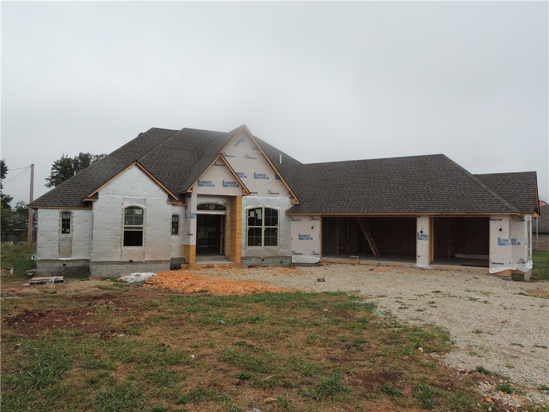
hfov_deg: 63.4
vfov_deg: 49.7
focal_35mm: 28
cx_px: 274
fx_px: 444
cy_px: 206
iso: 100
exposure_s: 1/500
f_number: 3.1
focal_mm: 4.9
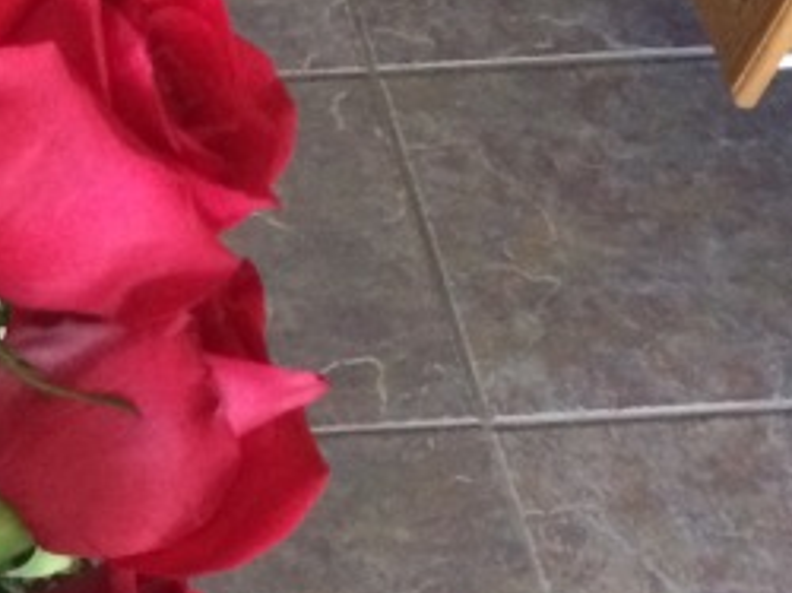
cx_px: -659
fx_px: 2720
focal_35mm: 119
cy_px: 691
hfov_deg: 14.5
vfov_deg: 12.2
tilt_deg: -61.3
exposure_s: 1/15
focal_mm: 4.15
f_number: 2.2
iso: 320
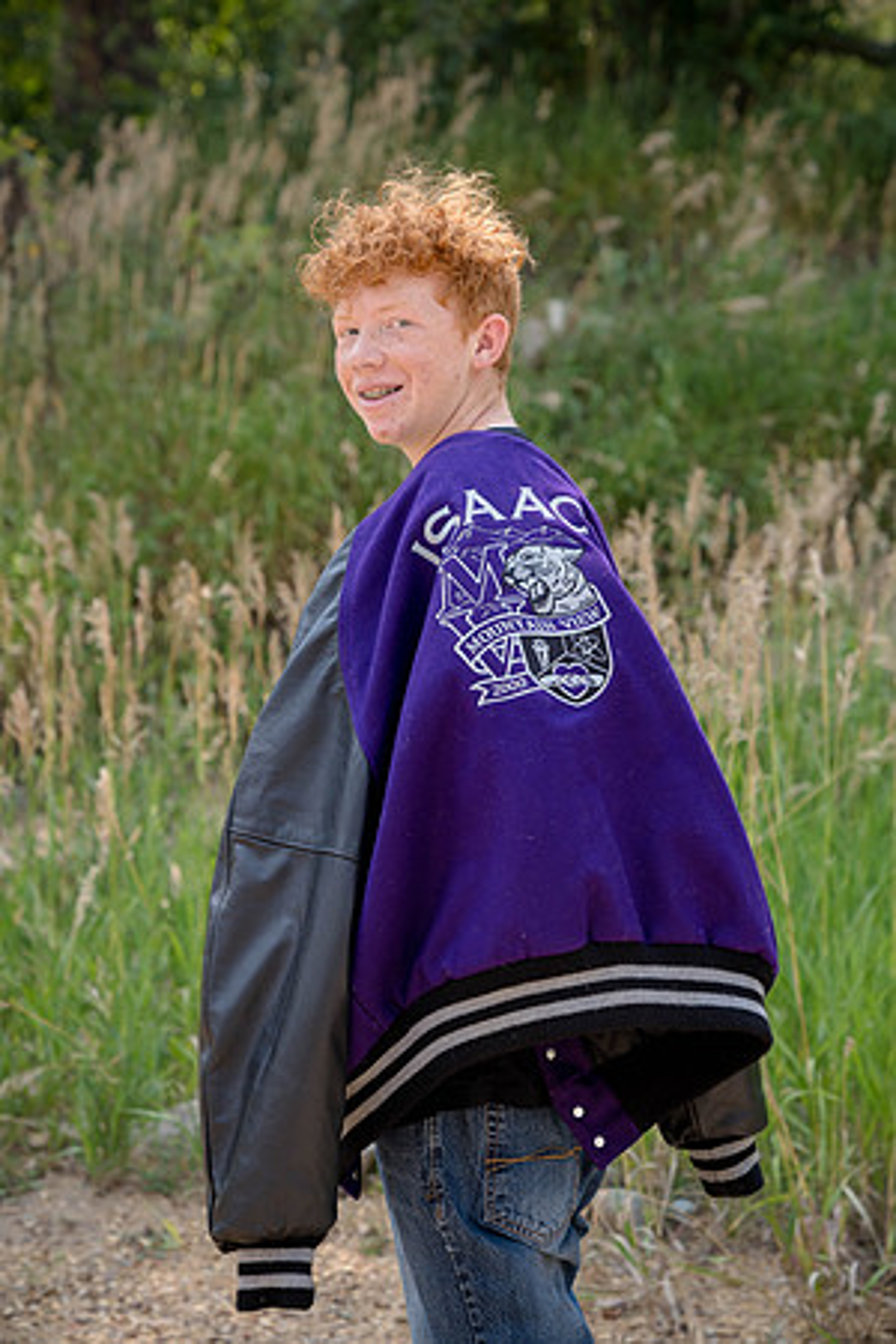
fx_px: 2613
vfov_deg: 28.8
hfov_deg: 19.5
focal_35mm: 70
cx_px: 448
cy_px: 672
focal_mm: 70
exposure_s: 1/250
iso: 100
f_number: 4
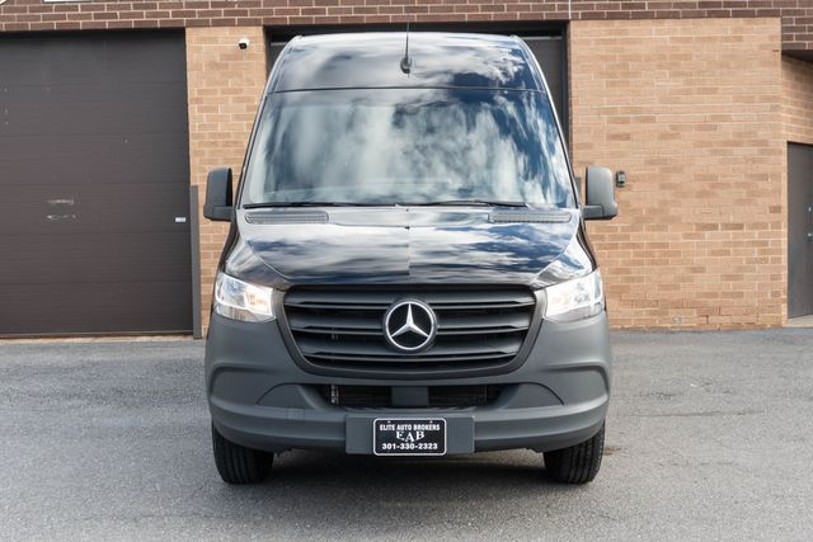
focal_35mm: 42
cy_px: 271
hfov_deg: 46.4
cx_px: 406
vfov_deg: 31.9
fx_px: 949
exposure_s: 1/320
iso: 160
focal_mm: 28
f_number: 4
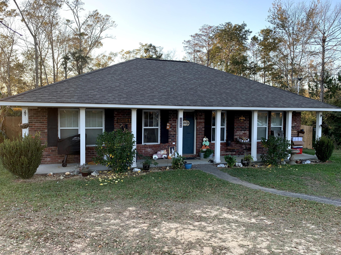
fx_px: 256
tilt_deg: -2.4
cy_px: 128
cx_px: 170
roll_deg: -0.5
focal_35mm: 26
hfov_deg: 67.3
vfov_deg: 53.1
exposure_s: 1/182
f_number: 1.8
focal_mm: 4.25
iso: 25
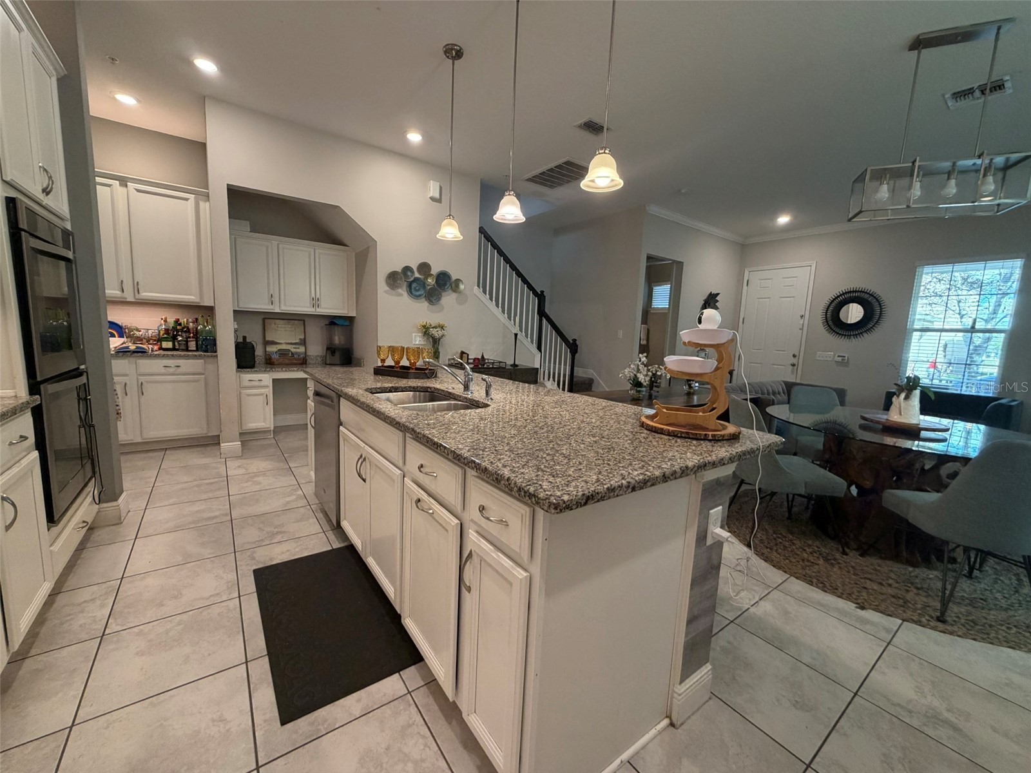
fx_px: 417
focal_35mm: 14
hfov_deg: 102.1
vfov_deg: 85.7
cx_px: 516
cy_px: 386
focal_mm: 2.22
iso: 200
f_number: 2.2
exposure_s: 1/60
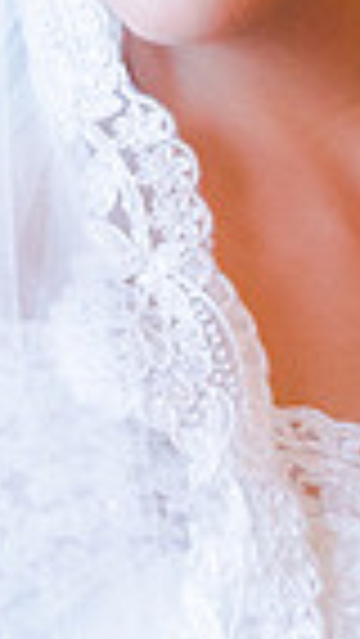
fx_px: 2322
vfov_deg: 15.4
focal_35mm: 137
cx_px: -374
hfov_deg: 8.4
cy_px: 34
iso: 1600
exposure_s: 1/250
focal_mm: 32
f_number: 2.8
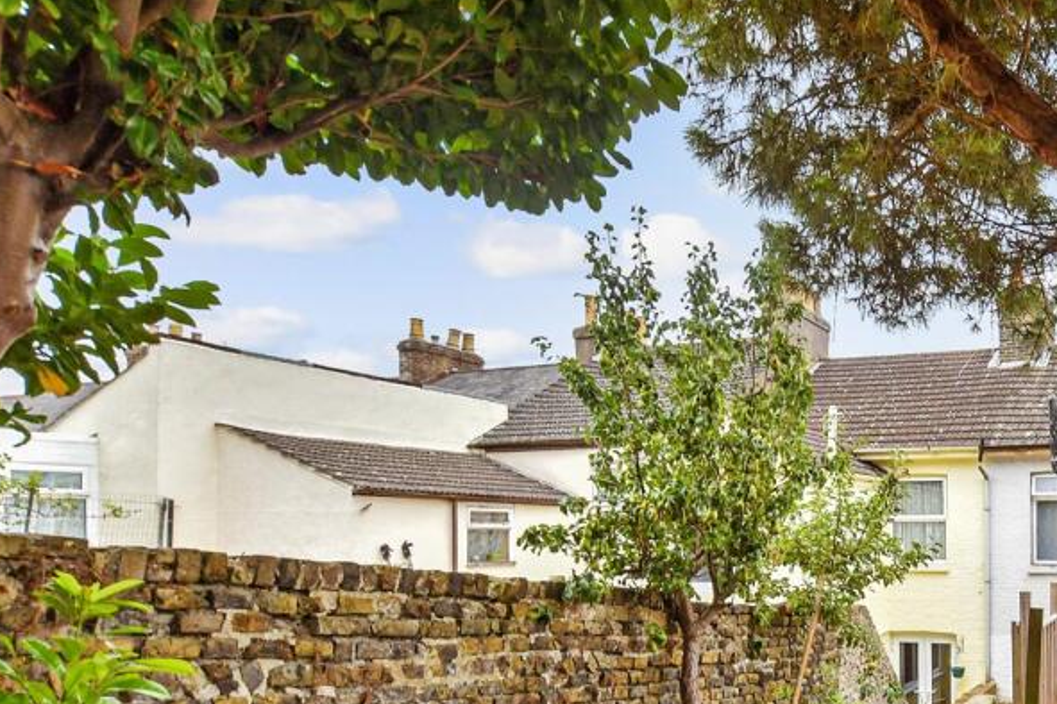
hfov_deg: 61.8
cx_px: 887
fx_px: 763
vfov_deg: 46.6
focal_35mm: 26
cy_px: 576
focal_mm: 10
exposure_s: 1/20
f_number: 8
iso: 200
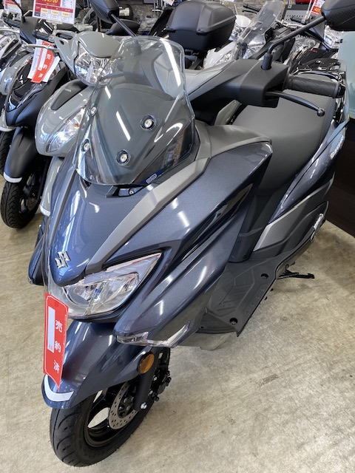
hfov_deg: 53.1
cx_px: 178
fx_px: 356
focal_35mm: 26
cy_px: 236
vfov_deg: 67.3
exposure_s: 1/100
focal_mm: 4.25
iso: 80
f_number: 1.8
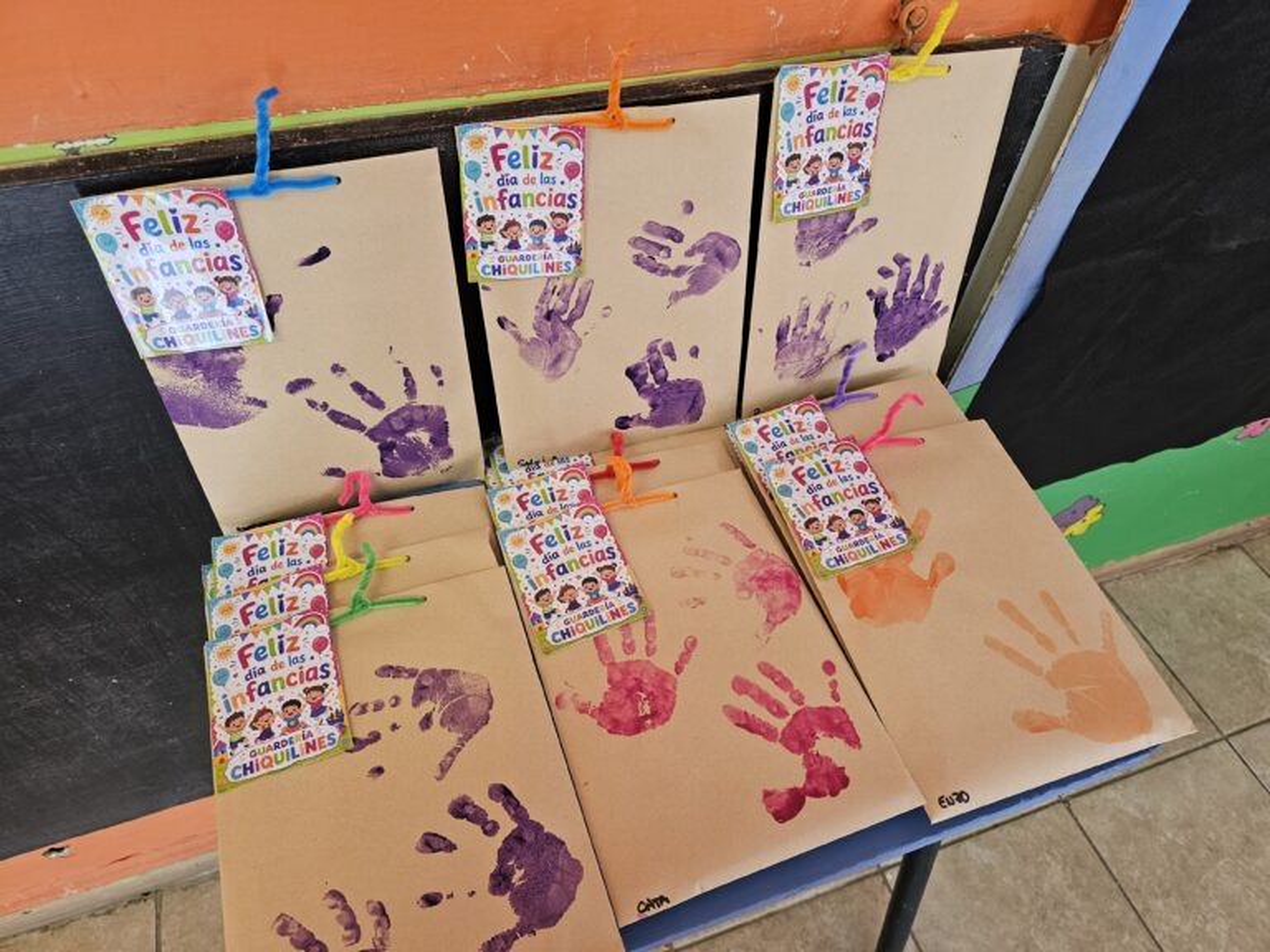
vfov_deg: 58.9
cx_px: 635
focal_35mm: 23
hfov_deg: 73.9
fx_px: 844
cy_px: 476
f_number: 1.7
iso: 200
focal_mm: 6.3
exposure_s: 1/100
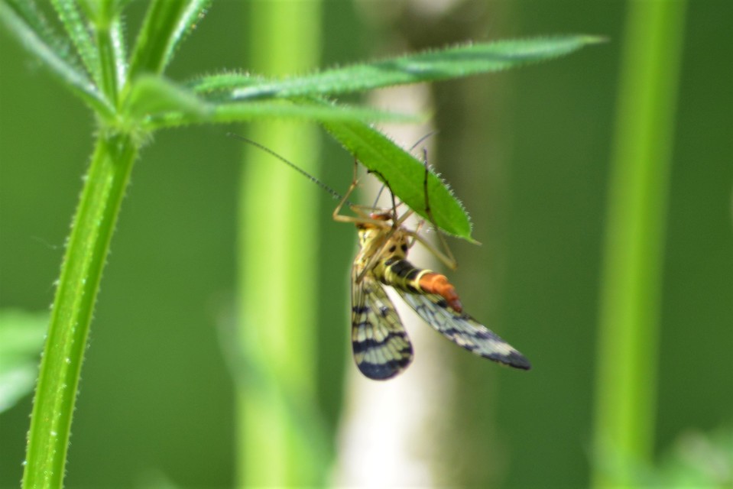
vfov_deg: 3.1
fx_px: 9165
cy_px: 244
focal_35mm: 450
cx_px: 366
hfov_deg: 4.6
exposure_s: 1/125
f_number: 8
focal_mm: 300
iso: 320
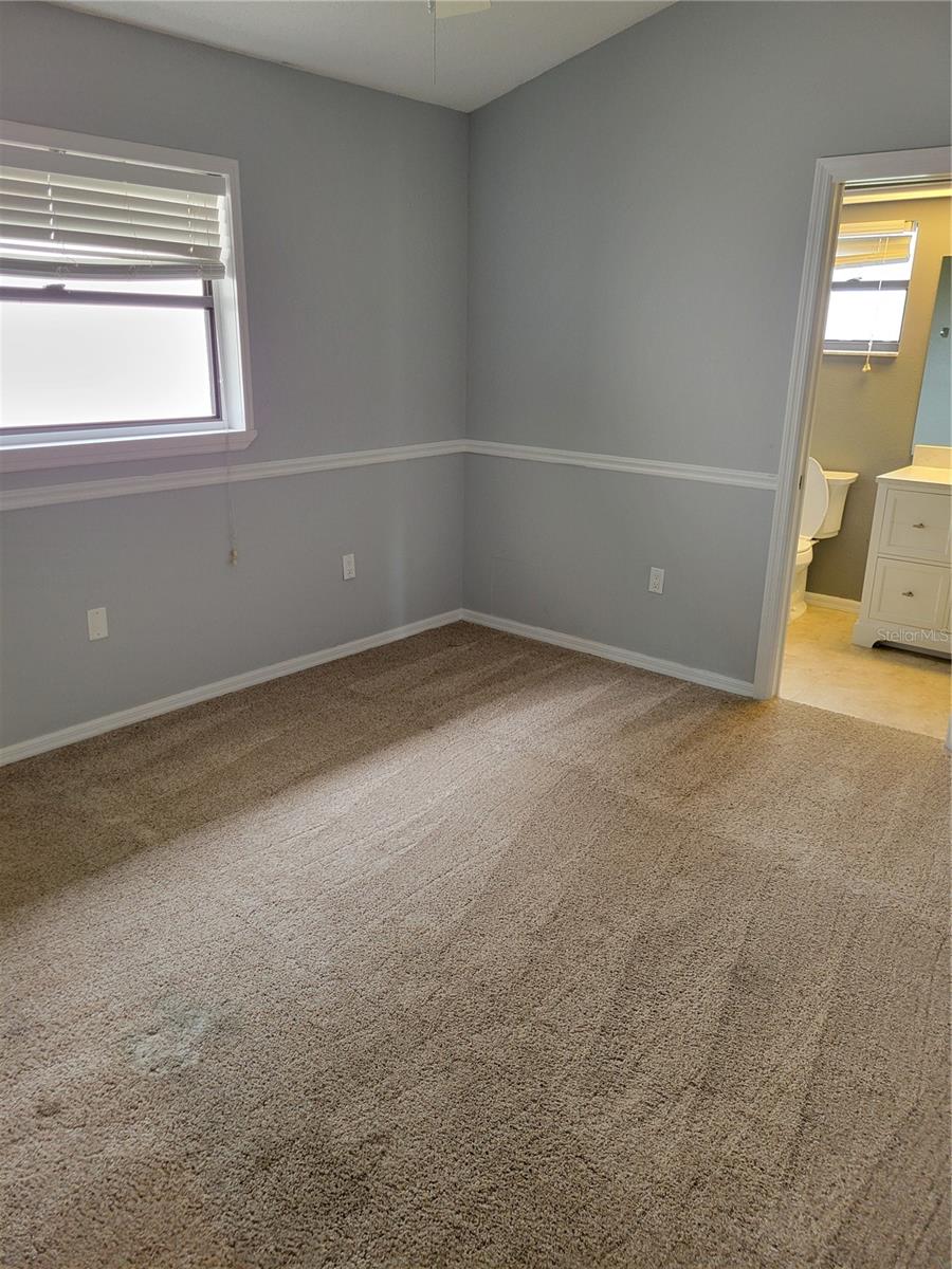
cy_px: 634
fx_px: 953
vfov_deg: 67.3
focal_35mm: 26
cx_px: 476
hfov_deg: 53.1
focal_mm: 5.4
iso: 200
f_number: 1.8
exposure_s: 1/60
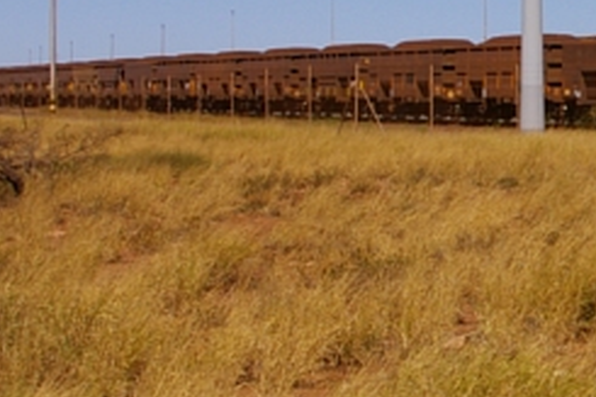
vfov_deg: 10.7
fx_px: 2098
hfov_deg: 15.6
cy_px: 58
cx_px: 718
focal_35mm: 127
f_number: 13
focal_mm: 23
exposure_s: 1/250
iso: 200
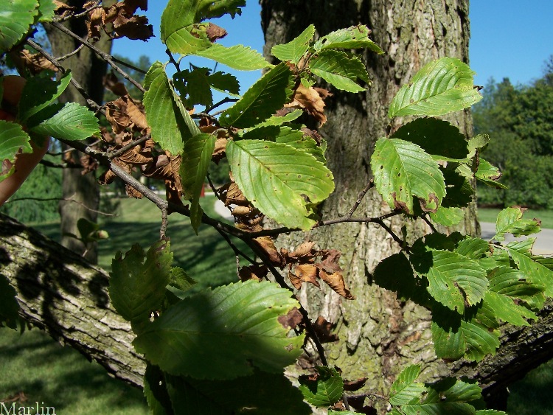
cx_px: 276
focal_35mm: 38
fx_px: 607
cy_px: 208
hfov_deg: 49.0
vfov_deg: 37.7
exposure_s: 1/640
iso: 80
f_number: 4
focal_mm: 6.3
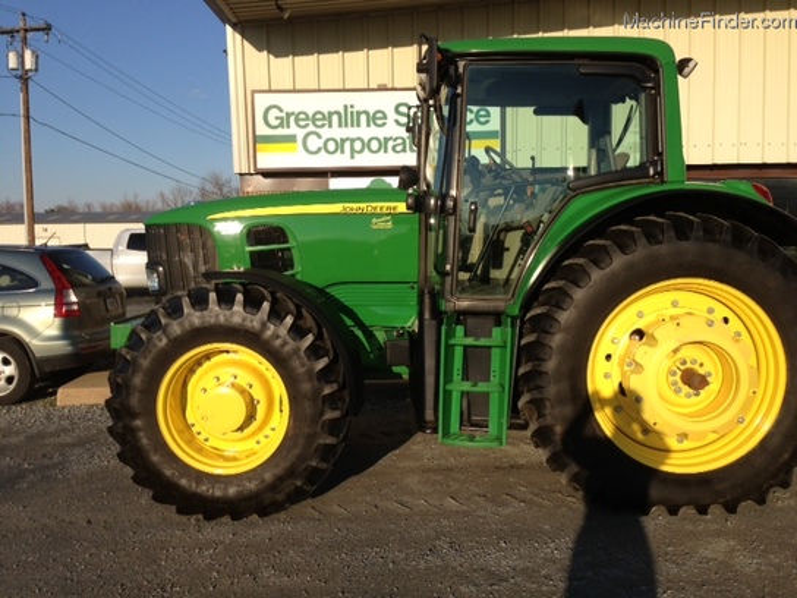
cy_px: 299
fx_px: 760
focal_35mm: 33
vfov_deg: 42.9
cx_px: 398
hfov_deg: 55.4
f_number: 2.4
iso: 50
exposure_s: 1/1506
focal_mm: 4.13
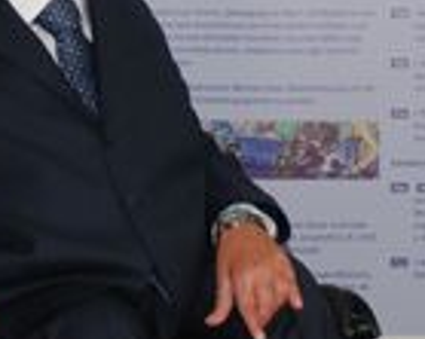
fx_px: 1895
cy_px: -23
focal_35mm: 151
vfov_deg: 10.1
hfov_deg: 12.7
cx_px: 352
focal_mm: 29
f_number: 4
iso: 200
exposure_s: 1/60
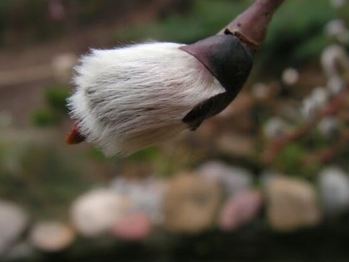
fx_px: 444
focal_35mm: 44
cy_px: 134
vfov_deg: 32.9
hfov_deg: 42.9
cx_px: 161
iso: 64
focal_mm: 6
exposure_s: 1/250
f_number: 4.8
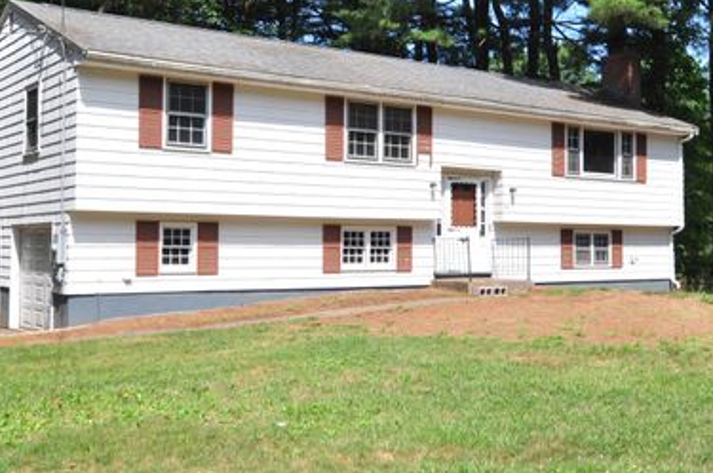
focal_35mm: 40
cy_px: 196
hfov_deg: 48.5
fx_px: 791
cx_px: 338
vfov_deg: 33.2
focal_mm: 20
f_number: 8
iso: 640
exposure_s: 1/1000
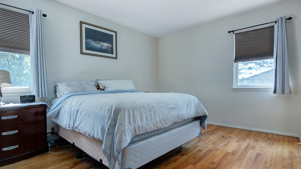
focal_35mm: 16
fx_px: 128
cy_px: 90
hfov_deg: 99.4
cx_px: 153
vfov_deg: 67.0
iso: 400
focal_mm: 10
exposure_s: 1/30
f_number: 14
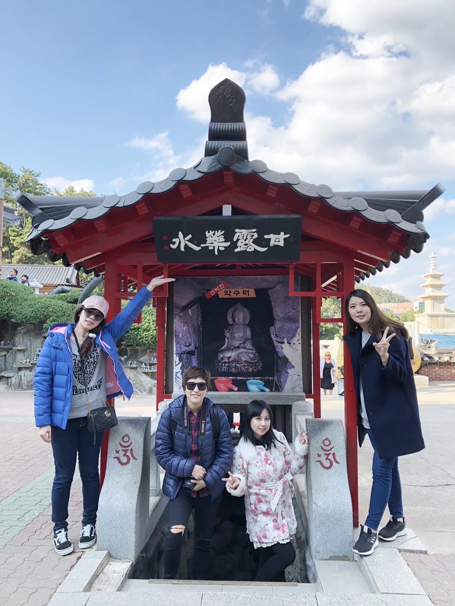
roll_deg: -0.1
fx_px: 491
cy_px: 303
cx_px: 228
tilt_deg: +2.4
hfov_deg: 49.7
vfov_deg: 63.4
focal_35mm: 28
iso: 20
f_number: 1.8
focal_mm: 3.99
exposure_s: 1/306
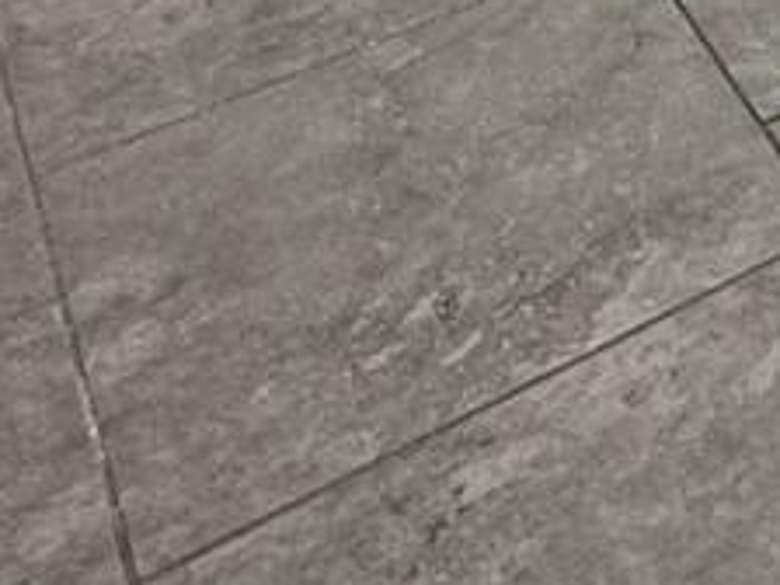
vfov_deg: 10.4
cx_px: 1717
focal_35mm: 100
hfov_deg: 14.7
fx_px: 2253
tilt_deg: -9.1
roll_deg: -3.1
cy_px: -1184
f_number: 2.2
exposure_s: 1/120
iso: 80
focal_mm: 2.22
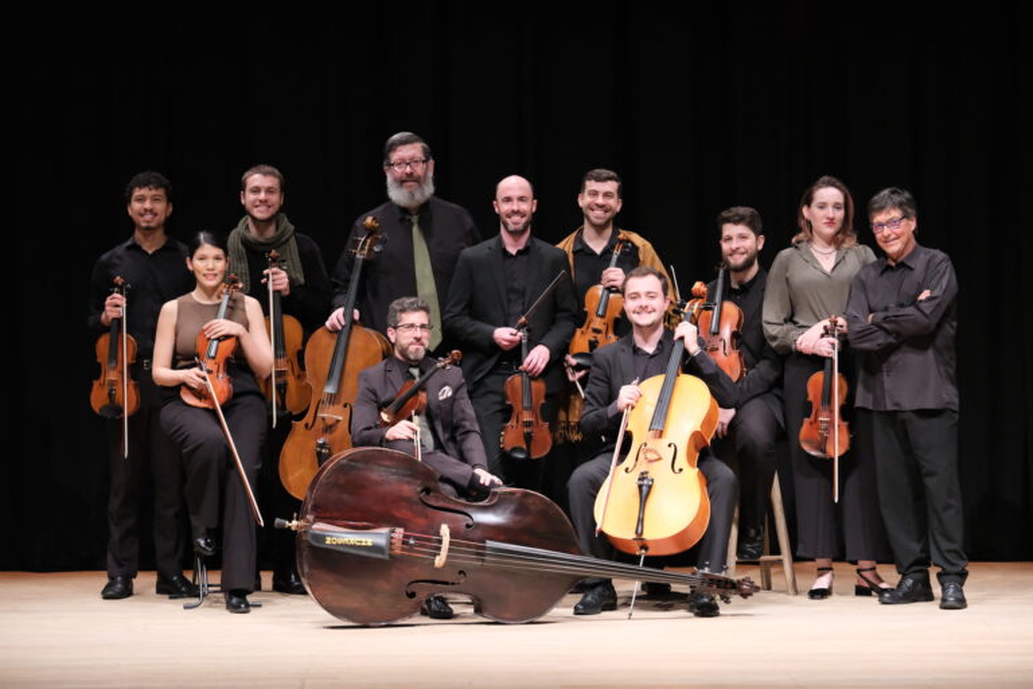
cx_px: 516
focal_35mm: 136
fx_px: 3902
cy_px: 344
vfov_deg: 10.1
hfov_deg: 15.1
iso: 6400
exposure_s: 1/200
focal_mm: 90.6
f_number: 5.6
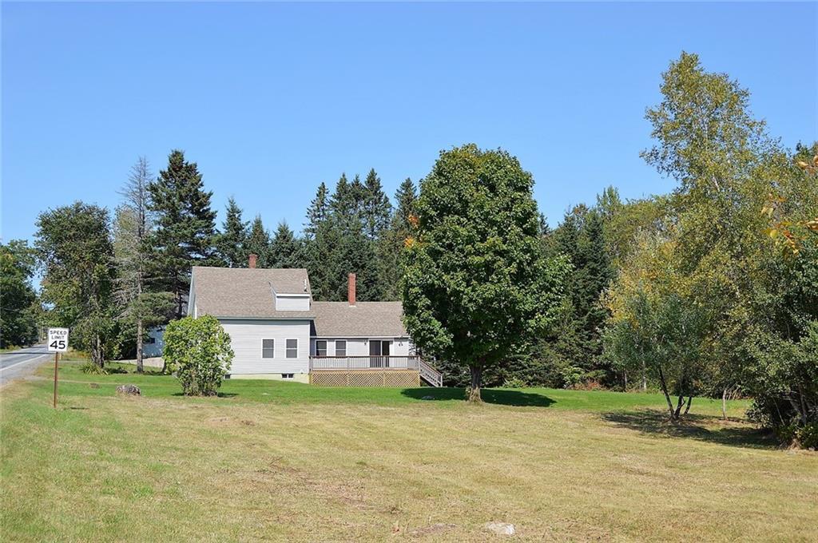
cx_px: 409
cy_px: 272
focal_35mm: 42
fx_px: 953
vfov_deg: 31.8
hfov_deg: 46.5
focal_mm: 28
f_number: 8
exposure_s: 1/250
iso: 100
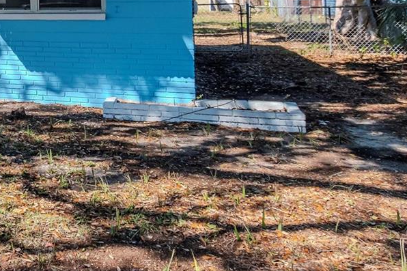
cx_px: -118
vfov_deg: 24.3
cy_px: -18
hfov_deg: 30.3
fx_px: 592
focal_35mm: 52
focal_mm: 13
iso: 500
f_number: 7.1
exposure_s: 1/1000
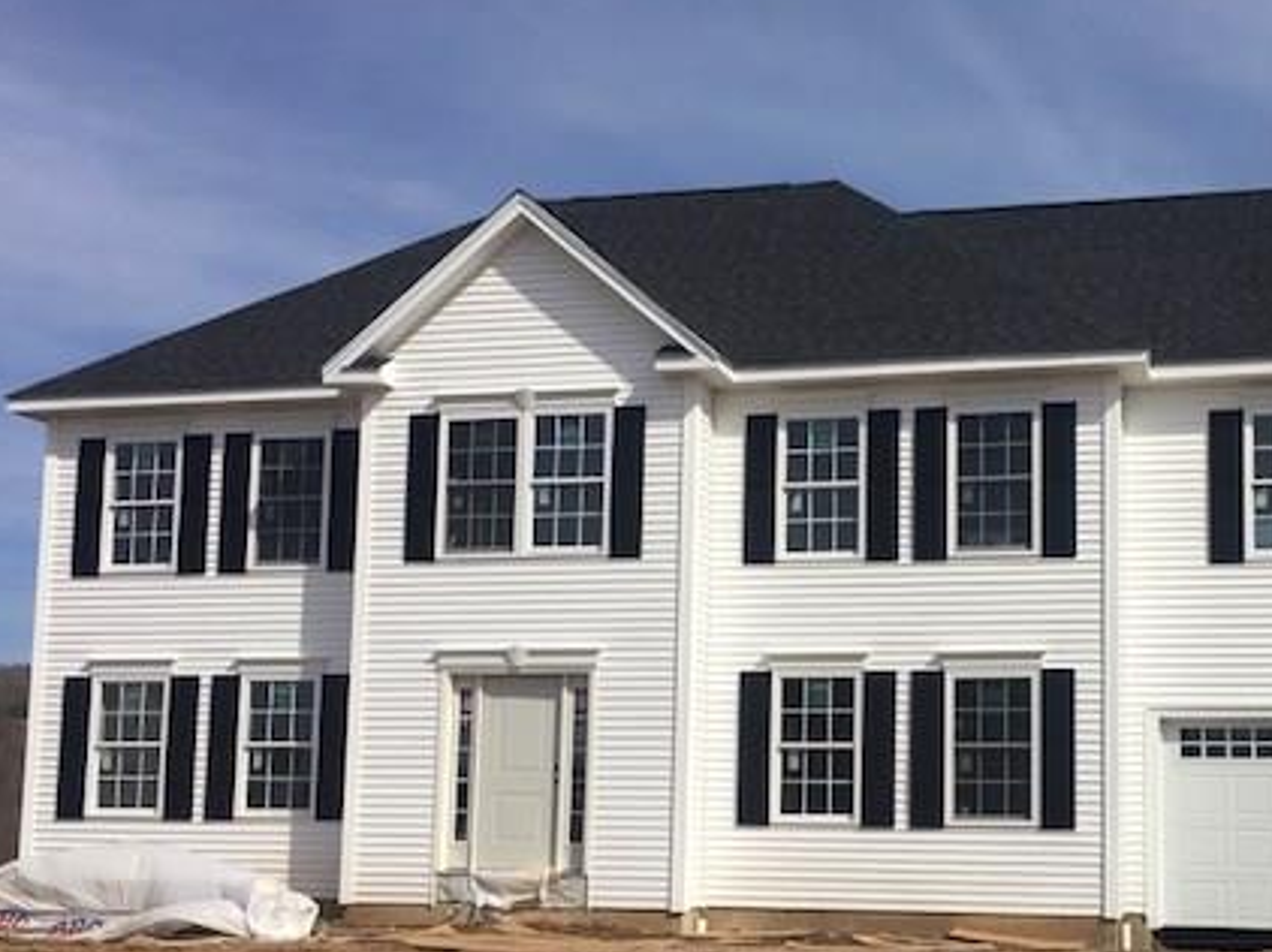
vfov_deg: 32.6
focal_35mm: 44
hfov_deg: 42.1
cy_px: 637
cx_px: 901
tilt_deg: +6.4
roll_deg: -1.0
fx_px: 1616
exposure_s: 1/4049
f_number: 2.2
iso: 25
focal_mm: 4.15
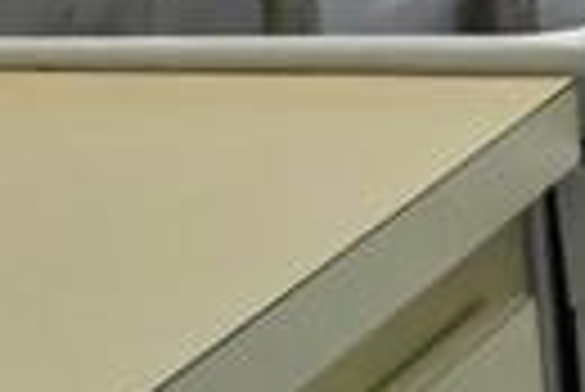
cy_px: -365
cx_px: 1944
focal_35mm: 212
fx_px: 3449
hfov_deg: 7.9
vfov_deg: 6.3
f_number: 18
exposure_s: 1/125
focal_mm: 18
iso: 6400
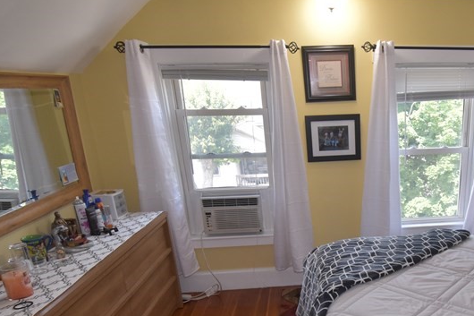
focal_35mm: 29
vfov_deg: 43.2
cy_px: 244
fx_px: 382
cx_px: 355
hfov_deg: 60.2
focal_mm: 10
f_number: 5.6
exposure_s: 1/125
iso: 800
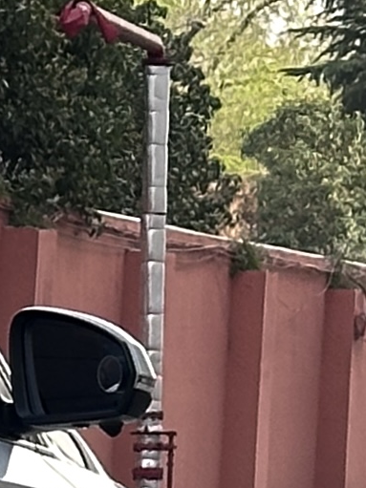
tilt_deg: -3.2
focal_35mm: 337
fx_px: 4753
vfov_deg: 5.8
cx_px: -942
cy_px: 657
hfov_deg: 4.2
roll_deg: -1.4
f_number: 1.78
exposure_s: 1/390
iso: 64
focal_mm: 6.86
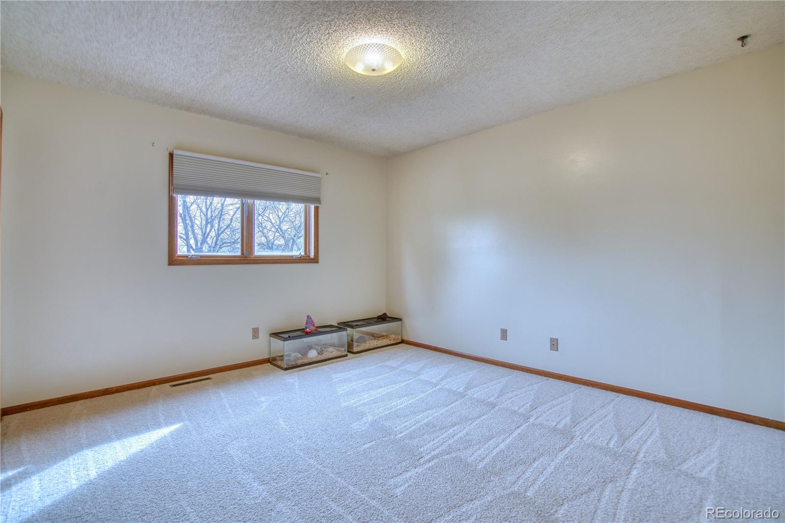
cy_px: 262
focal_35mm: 16
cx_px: 392
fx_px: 349
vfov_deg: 73.7
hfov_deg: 96.7
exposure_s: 1/125
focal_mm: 16
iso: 500
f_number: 4
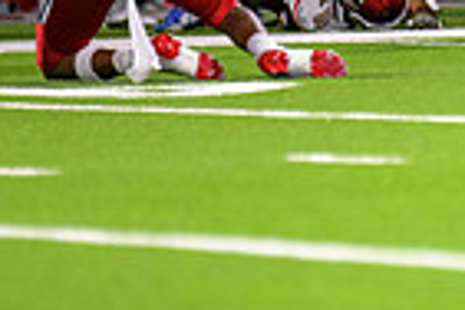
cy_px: -97
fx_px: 15886
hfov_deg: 1.7
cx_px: 650
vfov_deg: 1.1
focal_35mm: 1230
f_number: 2.8
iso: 2000
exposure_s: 1/250
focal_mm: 300
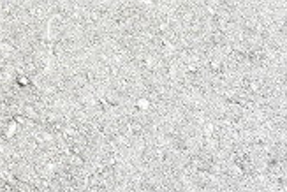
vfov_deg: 11.5
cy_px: -135
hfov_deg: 17.3
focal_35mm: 112
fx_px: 894
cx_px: -72
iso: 1600
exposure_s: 1/400
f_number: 10
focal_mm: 20
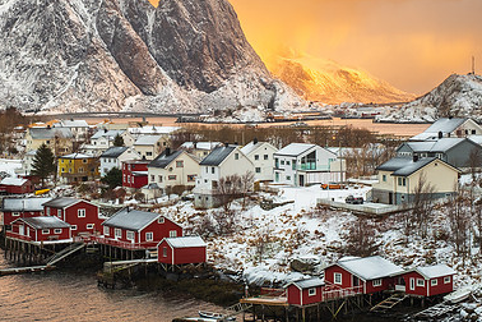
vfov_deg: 15.9
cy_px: 142
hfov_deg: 23.5
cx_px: 149
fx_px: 1151
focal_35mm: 86
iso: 200
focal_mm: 37.6
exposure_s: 1/10
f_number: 8
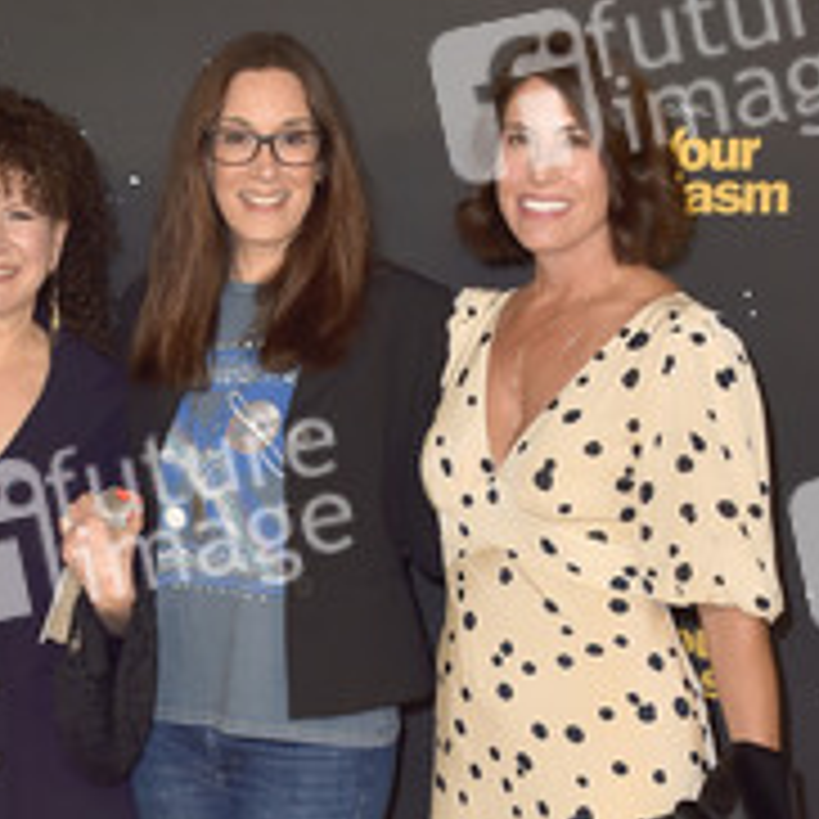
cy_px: 752
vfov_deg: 20.7
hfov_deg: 21.0
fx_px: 2195
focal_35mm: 82
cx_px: 254
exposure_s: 1/250
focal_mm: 44
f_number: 7.1
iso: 320
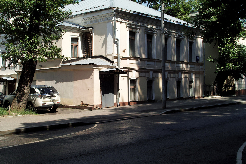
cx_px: 123
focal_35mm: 47
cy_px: 82
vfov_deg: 28.6
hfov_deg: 41.9
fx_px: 321
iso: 100
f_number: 9
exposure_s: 1/200
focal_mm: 28
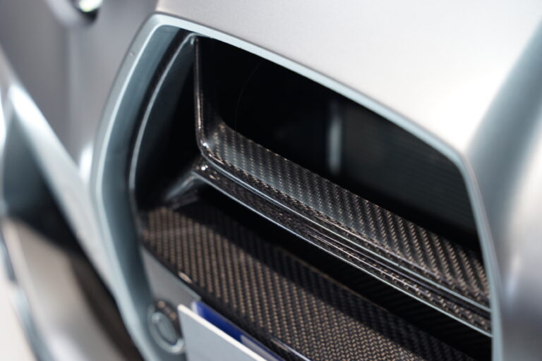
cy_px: 180
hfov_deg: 28.8
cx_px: 271
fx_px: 1054
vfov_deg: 19.5
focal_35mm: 70
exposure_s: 1/80
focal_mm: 70
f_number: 3.2
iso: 1250
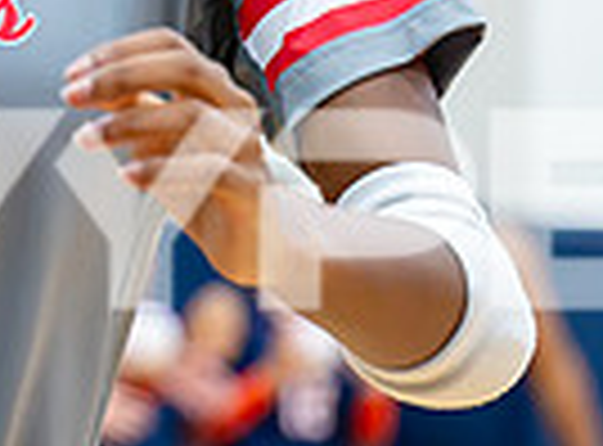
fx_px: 6238
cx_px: -454
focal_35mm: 360
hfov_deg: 5.5
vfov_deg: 4.1
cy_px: -99
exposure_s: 1/800
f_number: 2.8
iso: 4500
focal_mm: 70
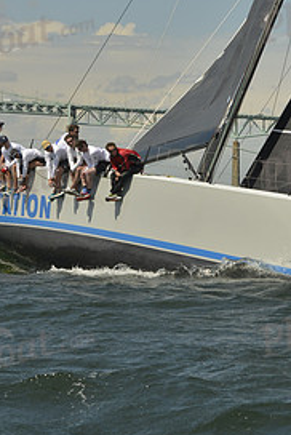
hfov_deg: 9.2
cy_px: 256
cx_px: 178
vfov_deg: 13.8
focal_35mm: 149
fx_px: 1802
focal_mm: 70
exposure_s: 1/1600
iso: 280
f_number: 8
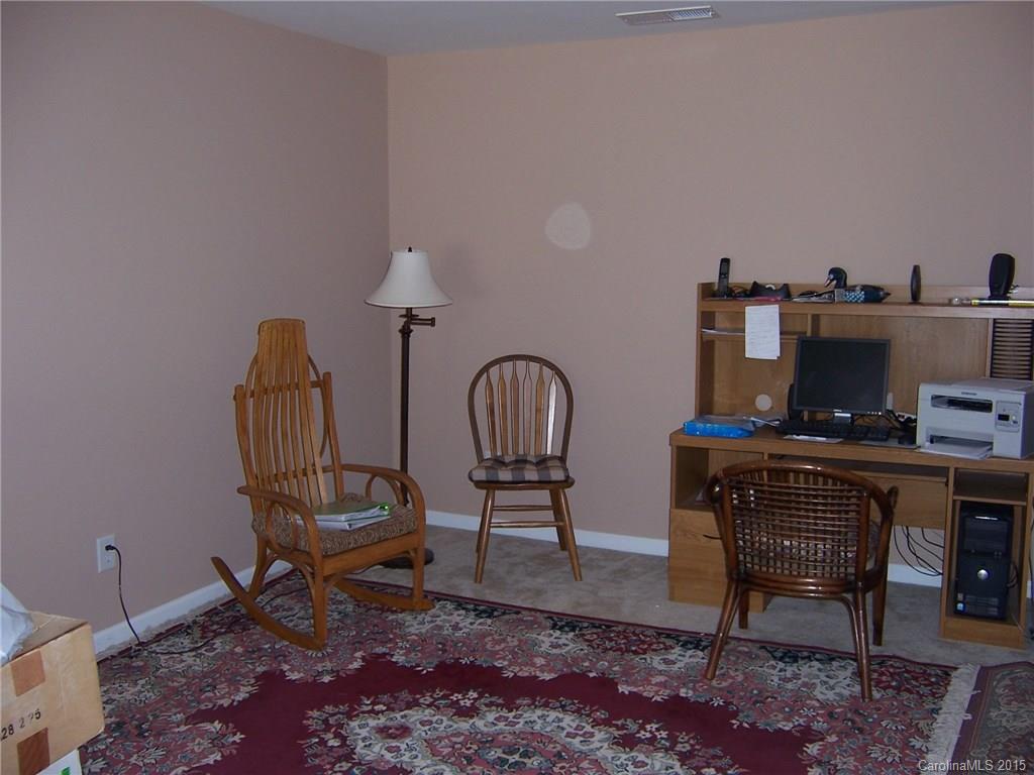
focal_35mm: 33
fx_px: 986
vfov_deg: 42.9
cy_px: 388
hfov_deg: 55.4
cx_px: 517
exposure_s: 1/60
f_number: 2.8
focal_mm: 5.5
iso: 80
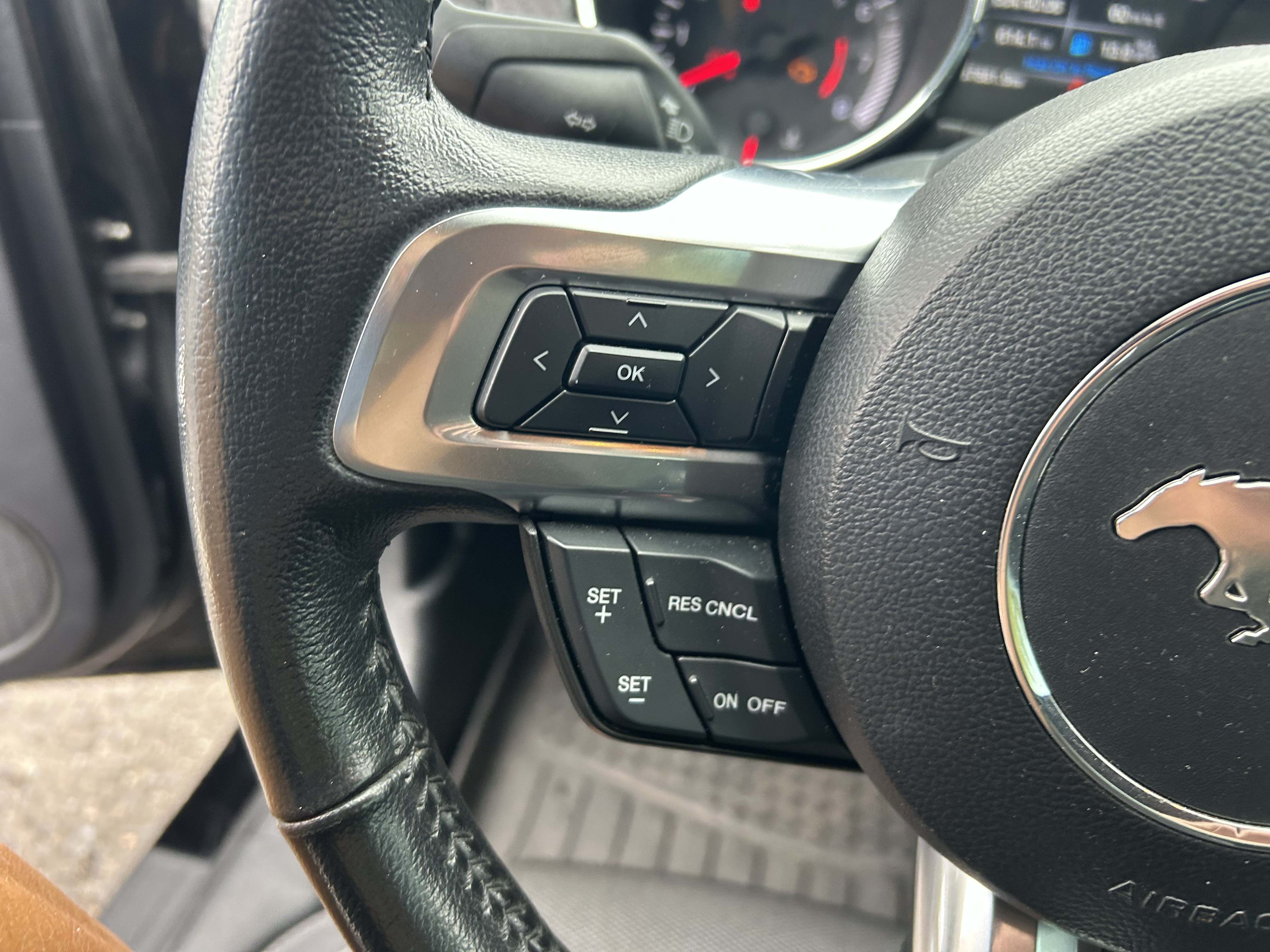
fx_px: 954
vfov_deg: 53.1
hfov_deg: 67.3
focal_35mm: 26
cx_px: 635
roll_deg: -5.3
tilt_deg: -35.8
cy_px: 476
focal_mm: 5.7
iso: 160
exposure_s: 1/60
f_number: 1.5
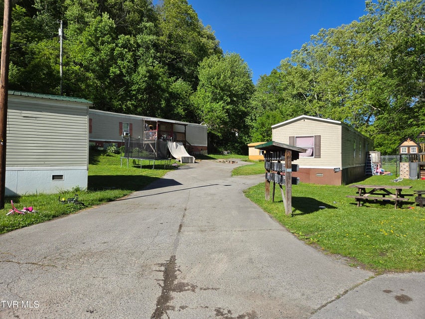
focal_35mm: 23
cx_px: 212
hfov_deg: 73.9
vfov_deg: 58.9
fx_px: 282
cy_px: 160
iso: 80
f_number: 1.8
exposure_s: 1/4364
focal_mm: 5.4
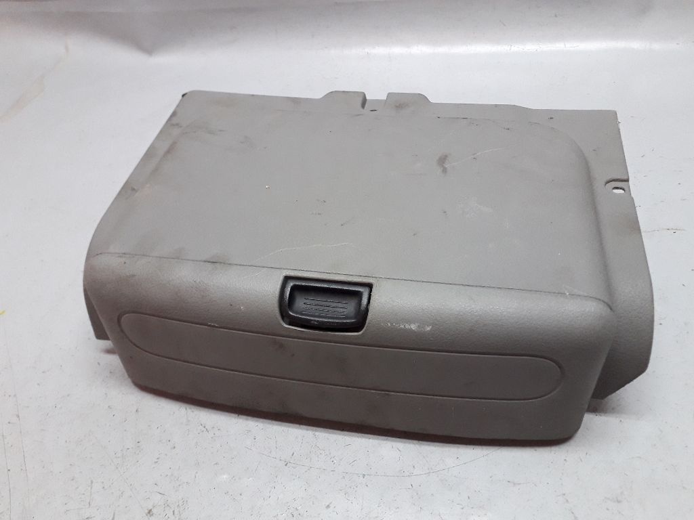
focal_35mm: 27
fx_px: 541
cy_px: 260
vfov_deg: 51.4
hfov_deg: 65.3
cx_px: 347
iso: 160
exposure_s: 1/25
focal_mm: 3.6
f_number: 1.9
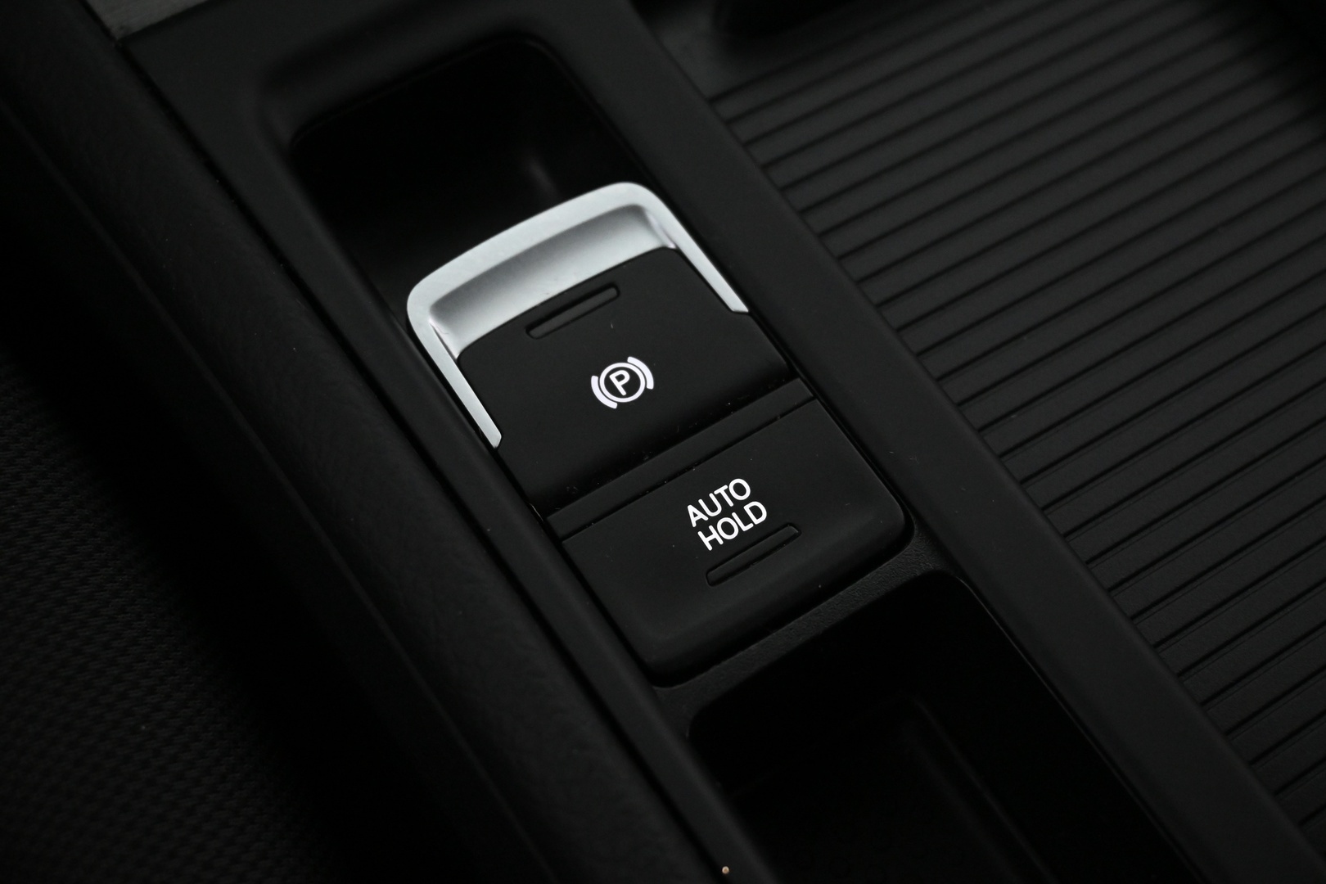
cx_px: 663
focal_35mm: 49
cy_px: 442
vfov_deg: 27.7
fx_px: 1795
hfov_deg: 40.5
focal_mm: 32.5
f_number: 5
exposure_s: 1/50
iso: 3200
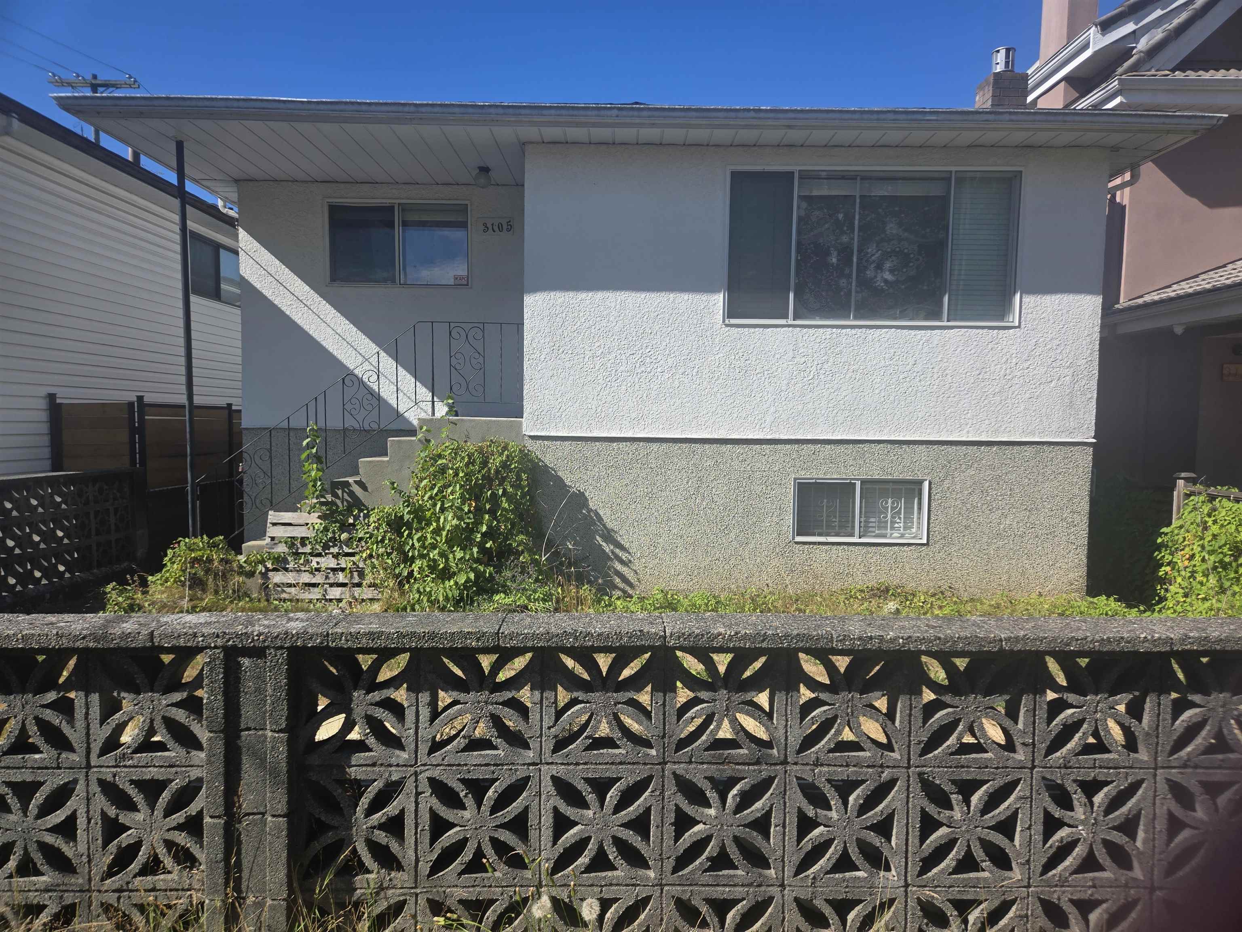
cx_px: 621
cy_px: 466
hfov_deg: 73.9
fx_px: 825
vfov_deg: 58.9
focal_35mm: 23
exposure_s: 1/1300
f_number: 1.8
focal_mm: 5.4
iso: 25
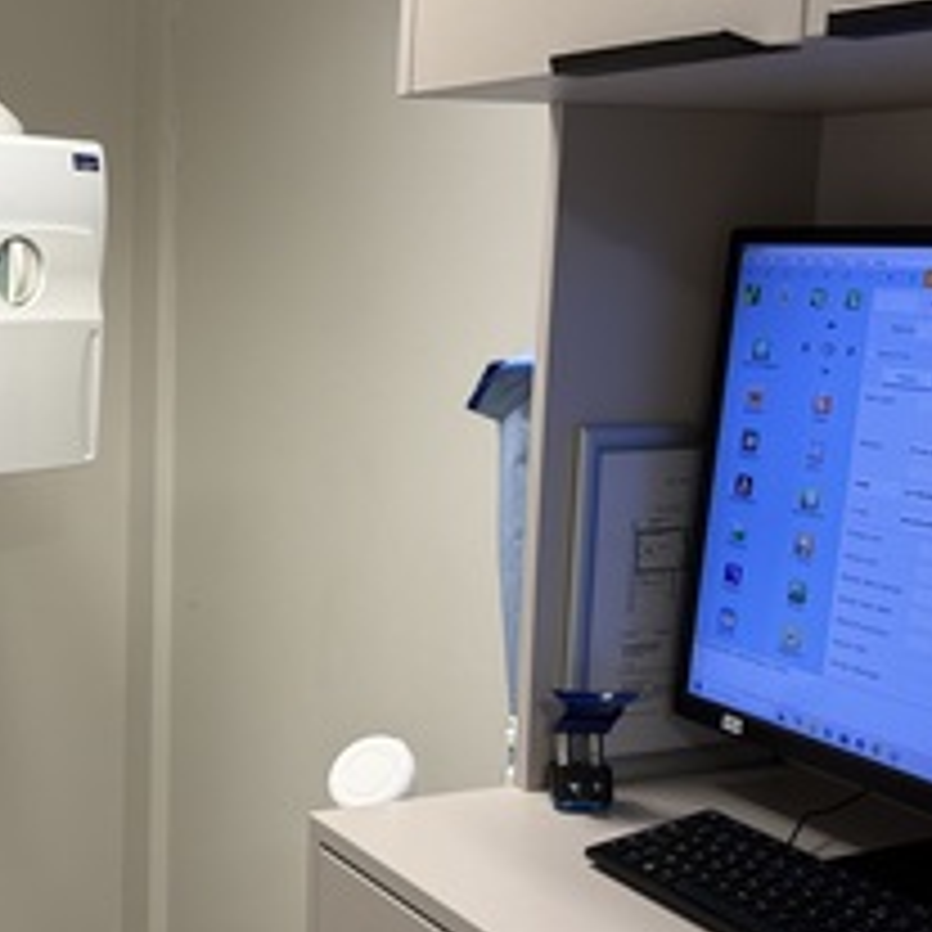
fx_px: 1614
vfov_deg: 32.2
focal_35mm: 53
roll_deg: -0.1
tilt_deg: -8.0
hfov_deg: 31.1
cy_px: 475
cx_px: 149
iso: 160
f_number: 1.78
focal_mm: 6.76
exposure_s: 1/100
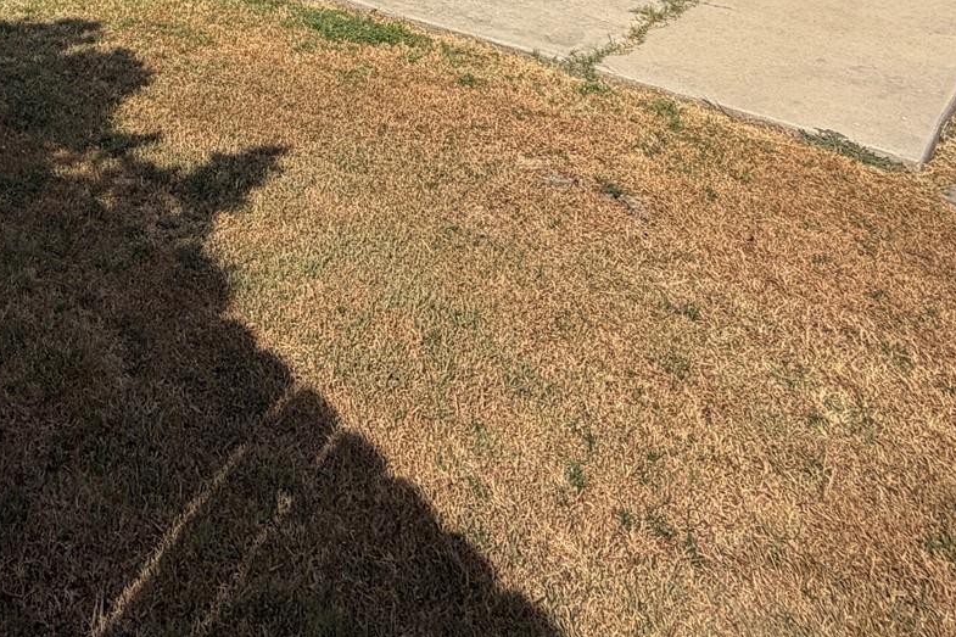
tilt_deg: -3.7
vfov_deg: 26.9
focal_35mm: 38
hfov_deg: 47.3
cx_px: 161
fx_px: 1009
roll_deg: +0.6
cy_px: -275
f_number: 2.2
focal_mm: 2.22
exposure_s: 1/1339
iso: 25
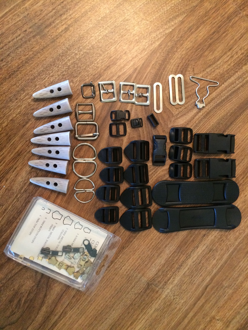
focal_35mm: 29
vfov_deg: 61.7
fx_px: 277
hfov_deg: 48.2
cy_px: 165
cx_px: 124
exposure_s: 1/30
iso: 250
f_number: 2.2
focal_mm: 4.15
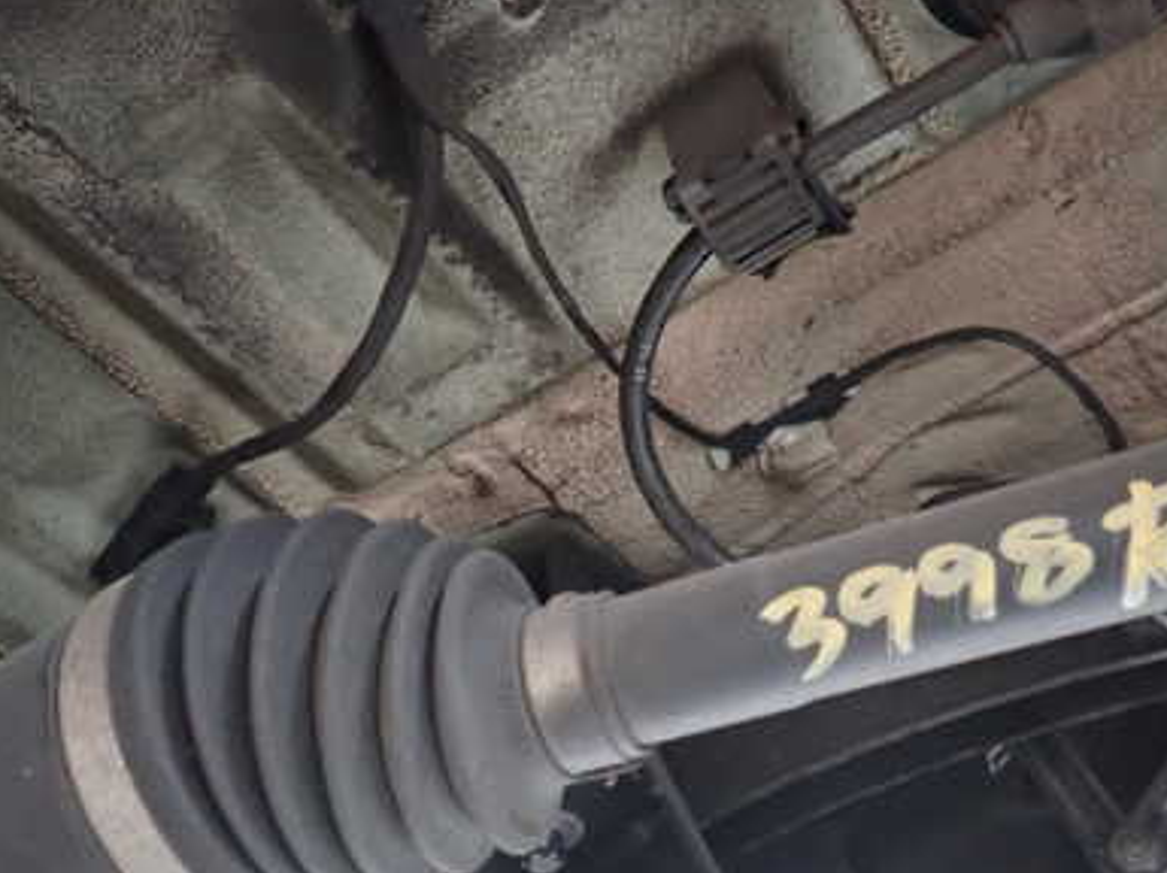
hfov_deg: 47.9
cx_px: 558
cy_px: 546
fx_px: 1314
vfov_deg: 36.6
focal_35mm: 39
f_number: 2
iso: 800
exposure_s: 1/20
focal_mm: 4.5
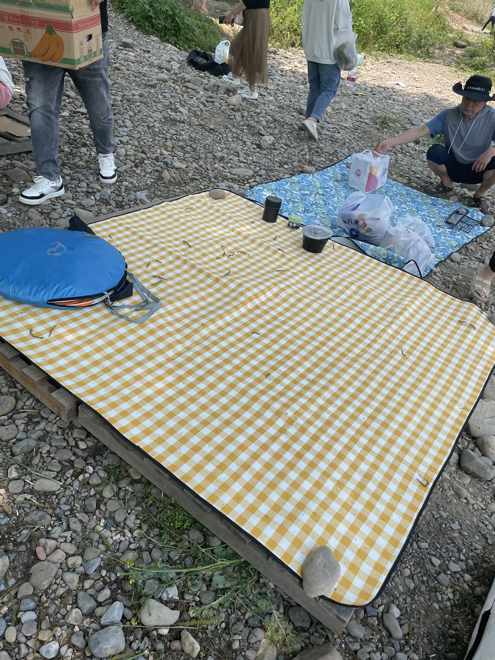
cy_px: 330
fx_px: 496
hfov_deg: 53.1
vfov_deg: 67.3
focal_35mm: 26
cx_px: 248
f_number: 1.6
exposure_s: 1/1473
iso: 32
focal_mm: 4.2
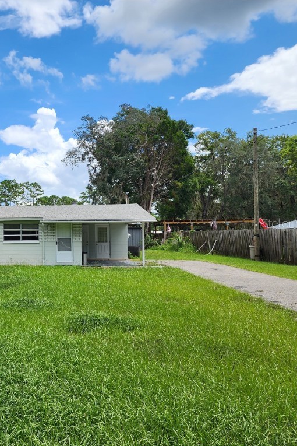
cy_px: 223
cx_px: 19
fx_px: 396
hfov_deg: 37.8
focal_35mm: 32
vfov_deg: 58.7
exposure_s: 1/1148
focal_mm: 6.4
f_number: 1.8
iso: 12
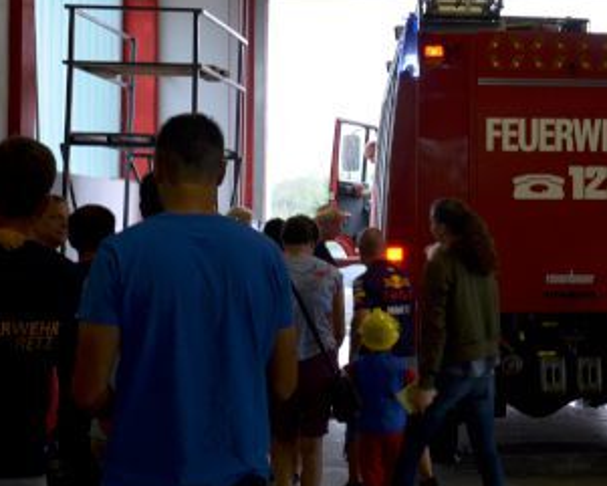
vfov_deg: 16.9
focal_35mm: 91
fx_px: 1635
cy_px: 198
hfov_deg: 20.6
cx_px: 553
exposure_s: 1/60
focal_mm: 30
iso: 720
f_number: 4.2
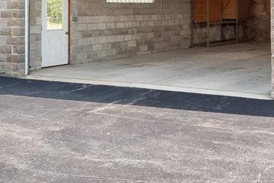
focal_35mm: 61
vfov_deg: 21.6
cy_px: 8
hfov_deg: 32.1
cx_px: 215
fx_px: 464
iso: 400
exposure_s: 1/200
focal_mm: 9
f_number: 8
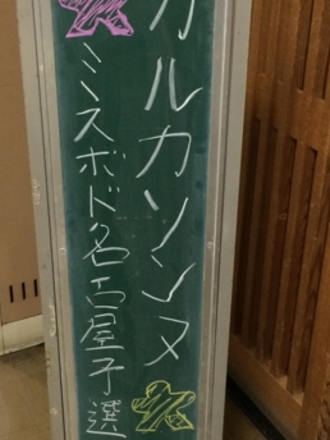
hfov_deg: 27.0
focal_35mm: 54
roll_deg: +0.6
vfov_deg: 35.5
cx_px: 152
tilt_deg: -28.4
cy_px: 215
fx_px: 686
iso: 320
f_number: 2.2
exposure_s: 1/17
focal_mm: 4.15
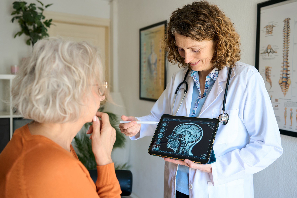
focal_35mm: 35
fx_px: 289
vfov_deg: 37.8
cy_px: 99
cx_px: 148
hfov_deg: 54.4
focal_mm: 35
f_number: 2.8
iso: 800
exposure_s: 1/250
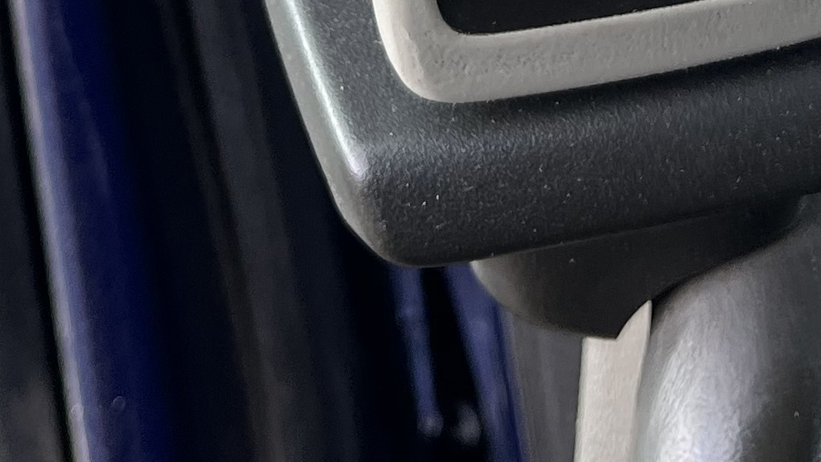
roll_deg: +1.4
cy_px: -629
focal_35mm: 116
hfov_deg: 18.4
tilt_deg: -34.1
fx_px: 2525
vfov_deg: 9.4
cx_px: 610
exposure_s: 1/323
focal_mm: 5.1
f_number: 1.6
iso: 50
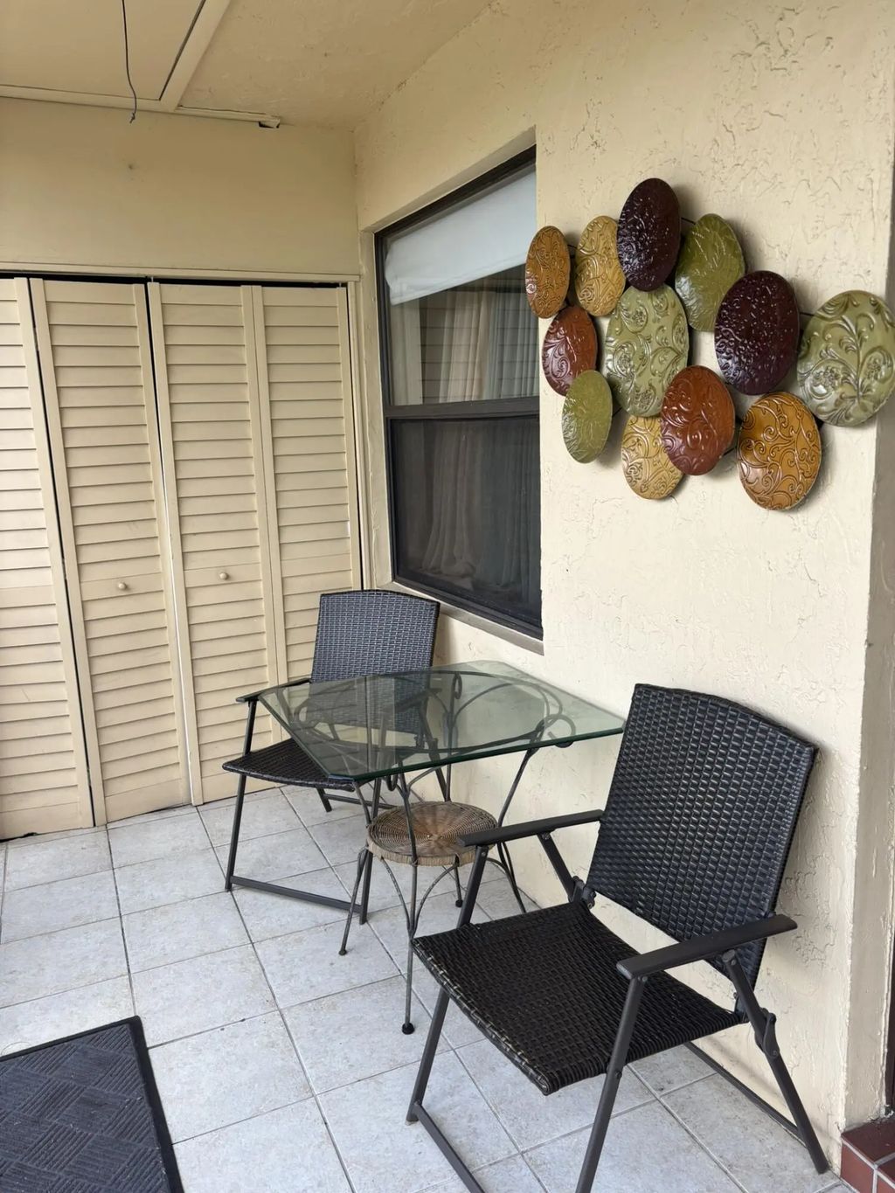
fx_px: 896
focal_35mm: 26
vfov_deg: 67.3
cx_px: 448
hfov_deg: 53.1
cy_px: 596
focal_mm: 5.96
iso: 40
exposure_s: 1/203
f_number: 1.6
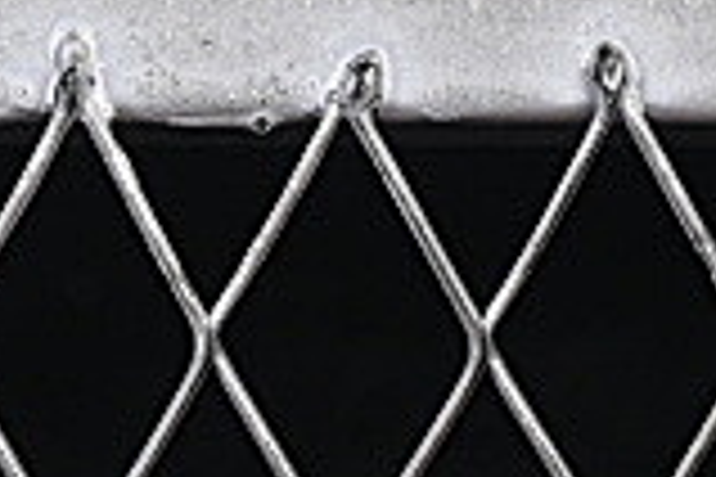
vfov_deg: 2.6
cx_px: 455
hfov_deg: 4.0
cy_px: -1066
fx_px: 10162
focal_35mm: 511
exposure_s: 1/60
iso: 160
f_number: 6.3
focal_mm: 50
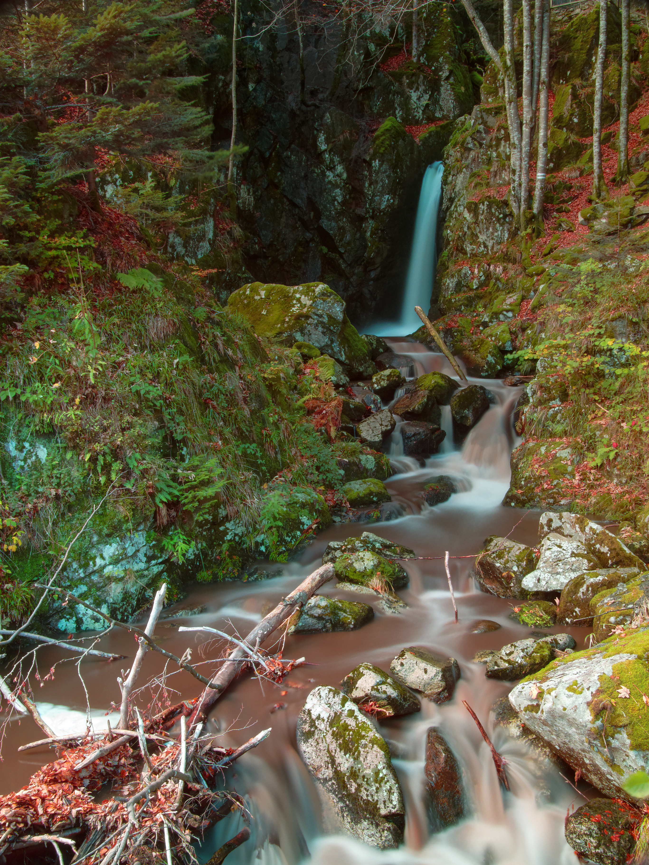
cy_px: 432
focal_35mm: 38
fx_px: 950
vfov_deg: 49.0
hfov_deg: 37.7
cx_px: 324
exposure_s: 40
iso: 100
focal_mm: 8.1
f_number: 8
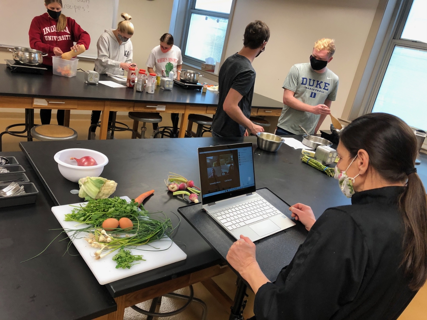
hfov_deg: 63.4
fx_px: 345
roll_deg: -11.4
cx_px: 214
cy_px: 160
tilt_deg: -20.6
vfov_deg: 49.7
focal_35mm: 28
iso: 40
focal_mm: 3.99
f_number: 1.8
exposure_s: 1/30
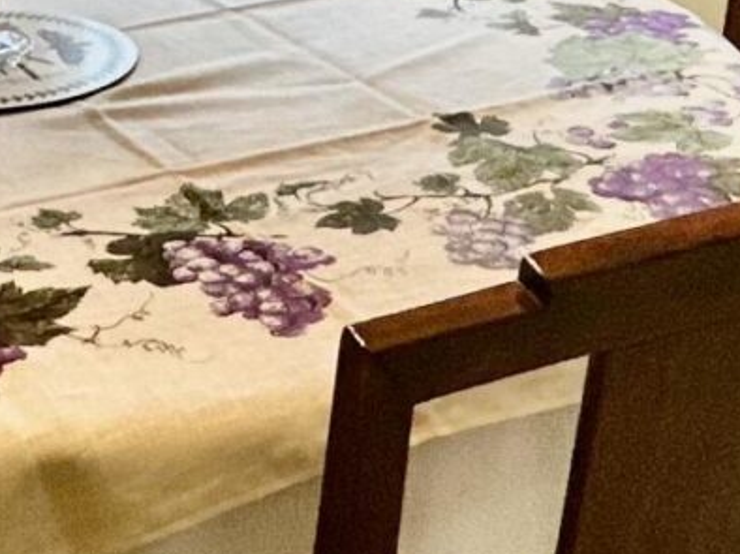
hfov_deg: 21.4
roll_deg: +0.5
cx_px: 220
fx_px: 1944
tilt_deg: -5.7
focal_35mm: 91
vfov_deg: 14.7
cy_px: -351
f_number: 2.2
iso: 100
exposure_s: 1/120
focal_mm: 2.22
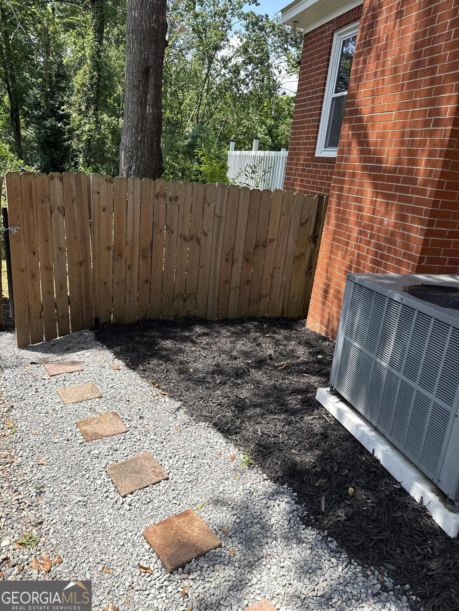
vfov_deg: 71.6
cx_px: 230
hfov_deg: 56.8
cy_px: 306
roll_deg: -6.4
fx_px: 424
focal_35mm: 24
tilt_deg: -17.0
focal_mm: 6.76
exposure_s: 1/1855
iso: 80
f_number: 1.78
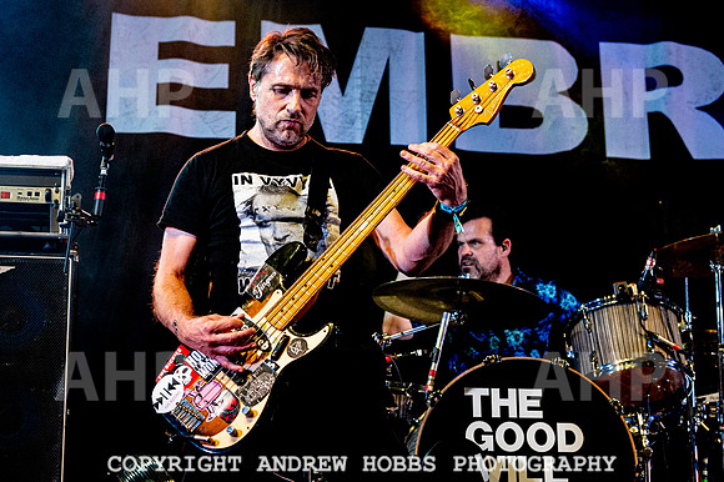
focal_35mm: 92
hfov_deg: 22.0
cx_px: 295
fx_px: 1857
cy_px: 197
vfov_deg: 14.8
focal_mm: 78
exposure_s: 1/1000
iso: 4000
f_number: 5
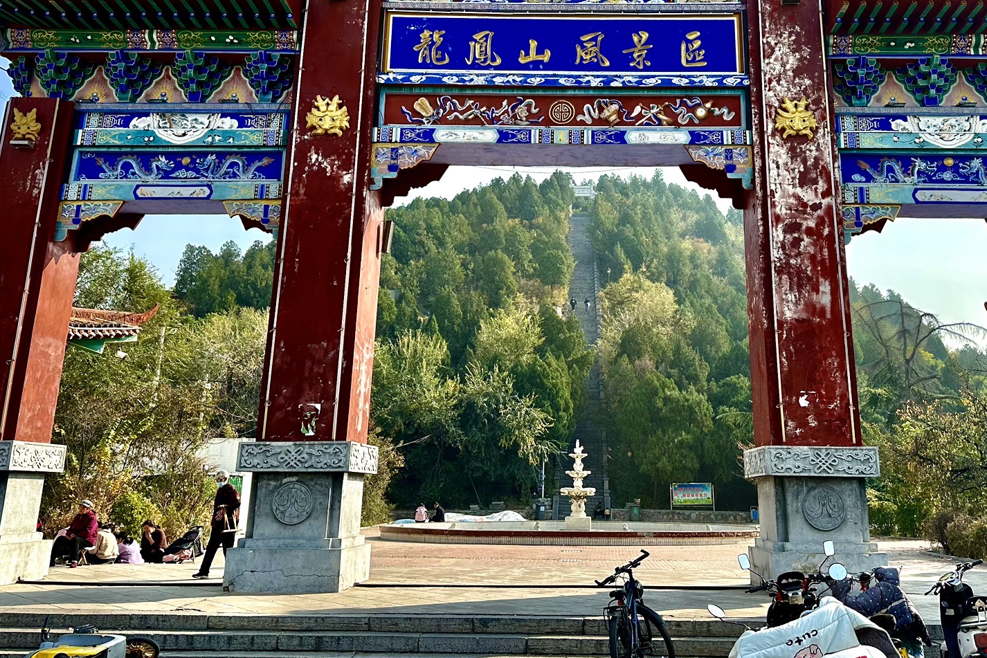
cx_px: 573
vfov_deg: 37.3
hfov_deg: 54.2
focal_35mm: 35
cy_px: 204
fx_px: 960
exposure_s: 1/2591
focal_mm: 6.86
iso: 80
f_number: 1.78
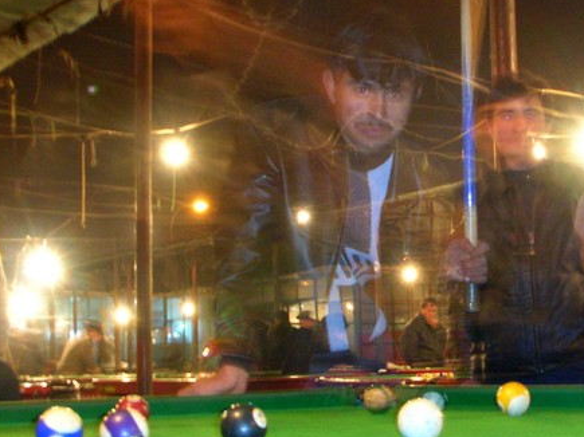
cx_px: 413
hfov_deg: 26.1
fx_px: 1248
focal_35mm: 74
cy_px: 215
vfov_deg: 19.9
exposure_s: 2
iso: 200
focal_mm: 7.7
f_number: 3.5
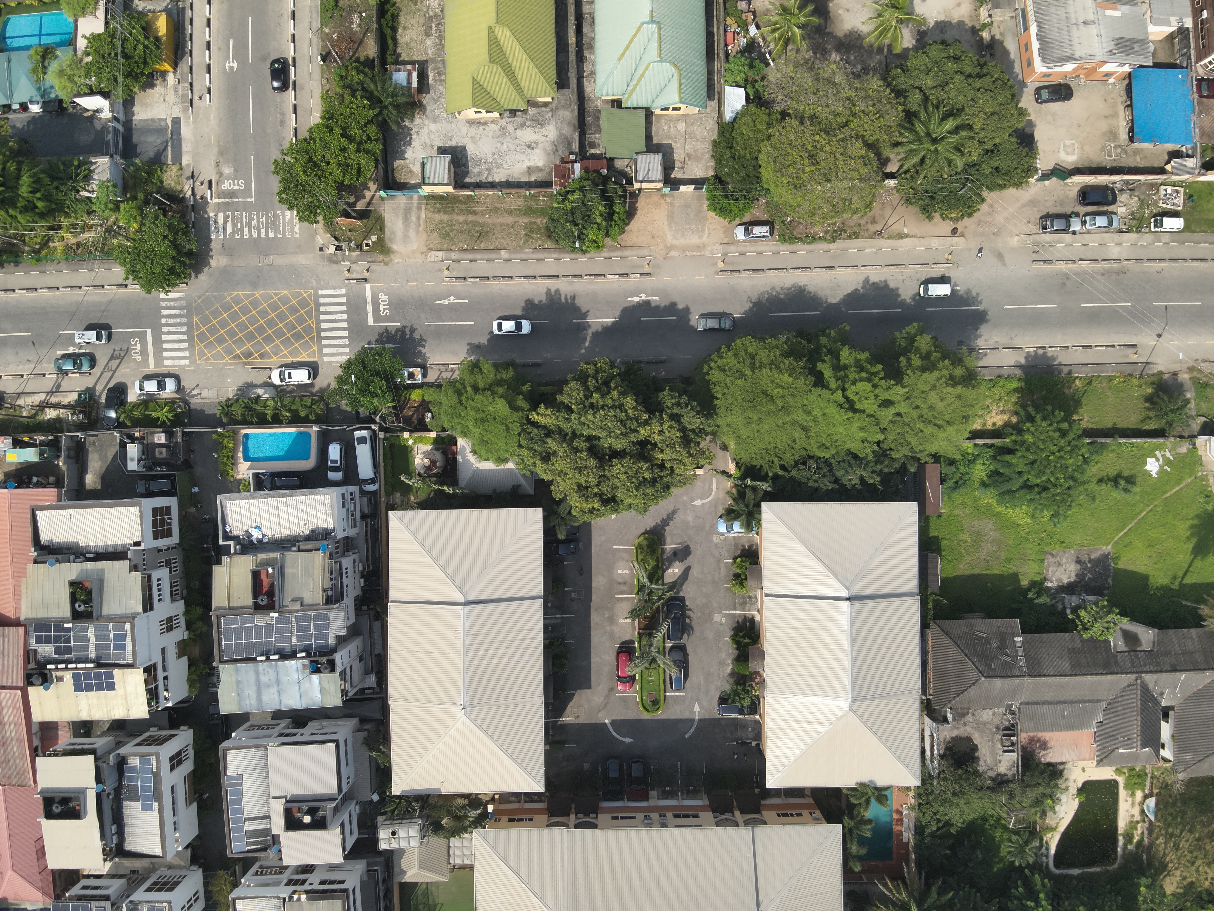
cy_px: 456
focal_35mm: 24
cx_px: 607
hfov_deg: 71.6
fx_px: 842
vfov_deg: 56.8
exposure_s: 1/1000
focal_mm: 4.4
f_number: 2.8
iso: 100
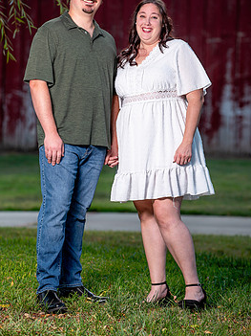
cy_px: 138
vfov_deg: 8.5
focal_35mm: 234
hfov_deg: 6.3
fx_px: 2264
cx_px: 111
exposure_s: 1/125
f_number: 5
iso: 80
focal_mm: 190
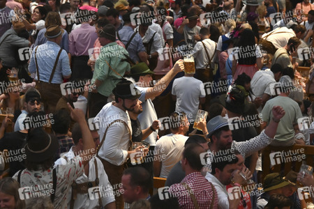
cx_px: 157
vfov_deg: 8.7
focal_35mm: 157
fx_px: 1369
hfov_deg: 13.1
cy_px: 104
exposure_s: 1/250
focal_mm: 105
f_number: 5.3
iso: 4000
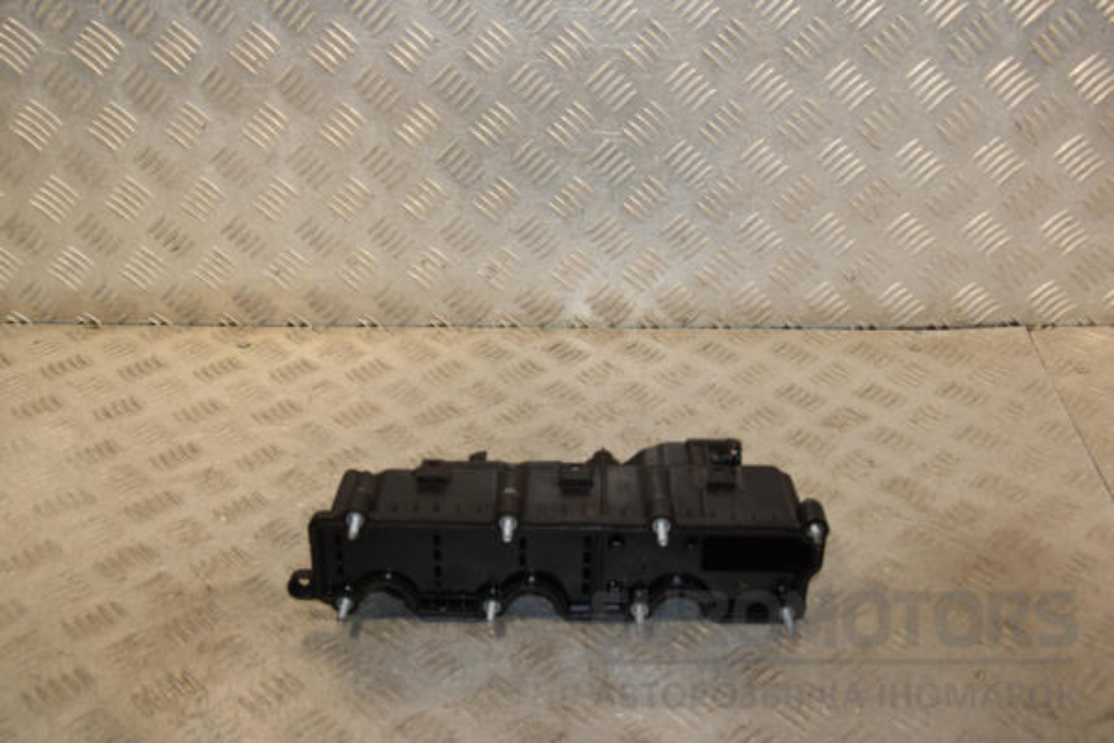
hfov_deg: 43.6
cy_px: 372
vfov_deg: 29.9
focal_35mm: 45
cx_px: 557
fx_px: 1392
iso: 800
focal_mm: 30
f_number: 7.1
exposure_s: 1/200
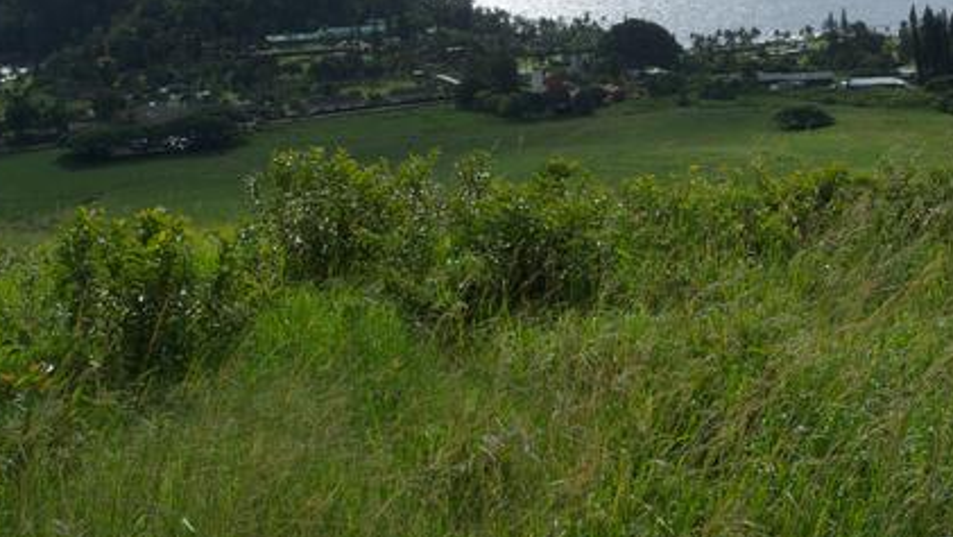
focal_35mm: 63
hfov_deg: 33.2
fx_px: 1592
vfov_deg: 18.7
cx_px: 582
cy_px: 27
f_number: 5.6
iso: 100
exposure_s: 1/998
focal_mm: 8.1
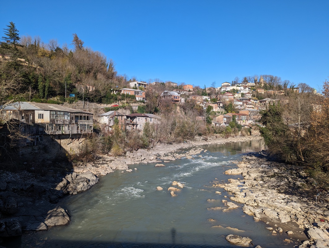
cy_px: 124
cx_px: 164
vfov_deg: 56.9
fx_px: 228
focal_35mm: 24
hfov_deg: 71.5
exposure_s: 1/1855
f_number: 1.85
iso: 45
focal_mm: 6.81
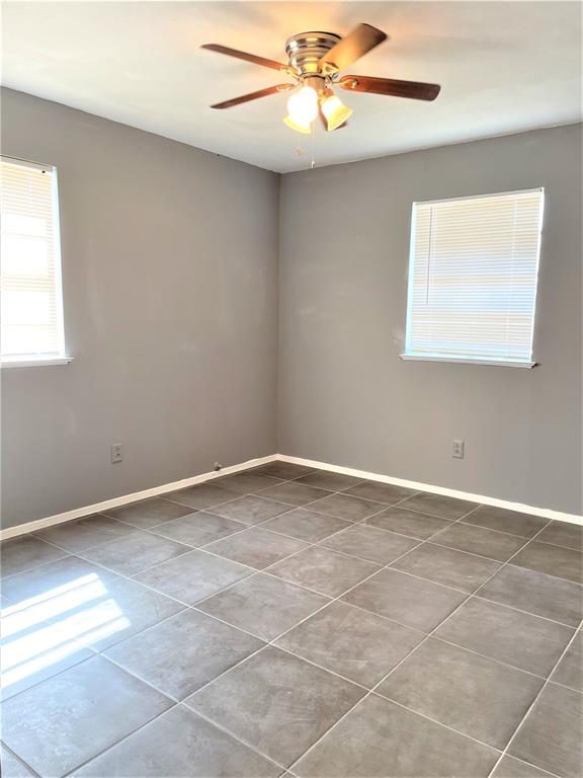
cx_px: 292
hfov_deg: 53.1
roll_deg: +0.0
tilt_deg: -6.7
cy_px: 389
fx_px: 584
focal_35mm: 26
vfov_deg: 67.3
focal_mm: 4.2
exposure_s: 1/60
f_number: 1.6
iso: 64
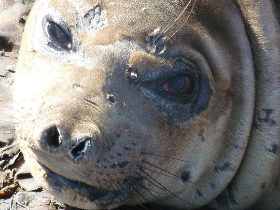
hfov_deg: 5.0
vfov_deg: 3.8
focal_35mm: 394
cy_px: 105
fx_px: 3187
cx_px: 140
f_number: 4.9
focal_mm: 49.2
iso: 500
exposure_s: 1/500
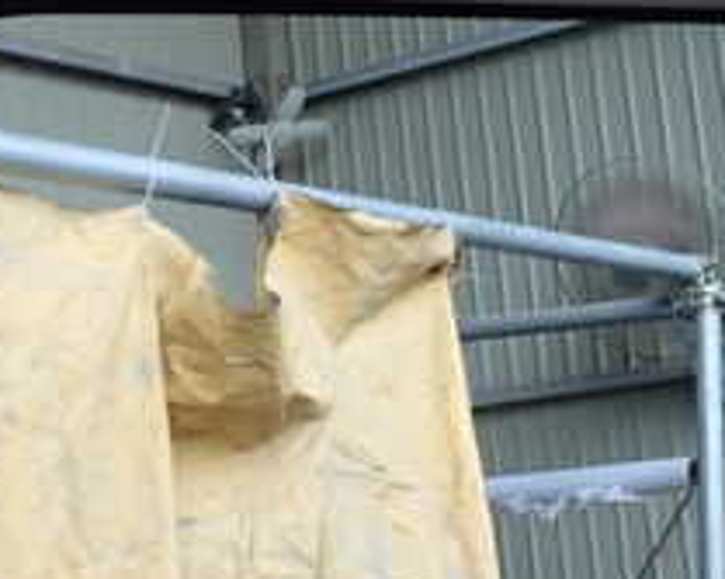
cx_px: 434
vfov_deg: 18.3
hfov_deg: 22.7
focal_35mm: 84
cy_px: 267
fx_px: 1802
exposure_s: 1/30
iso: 200
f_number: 2.3
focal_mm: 5.4
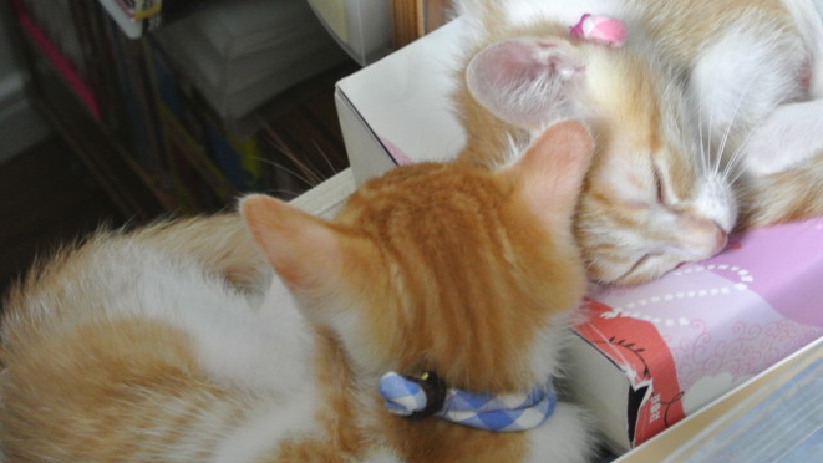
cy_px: 202
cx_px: 462
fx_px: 2052
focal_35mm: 94
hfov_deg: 22.7
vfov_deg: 12.9
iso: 800
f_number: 5.6
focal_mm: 27.6
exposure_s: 1/6
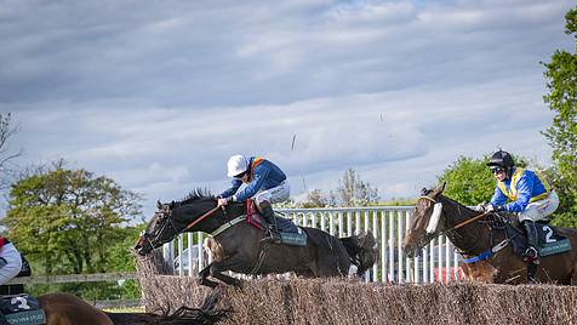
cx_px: 321
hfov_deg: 20.5
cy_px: 268
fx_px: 1592
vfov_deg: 11.6
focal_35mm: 104
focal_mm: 70
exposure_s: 1/3200
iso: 400
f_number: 4
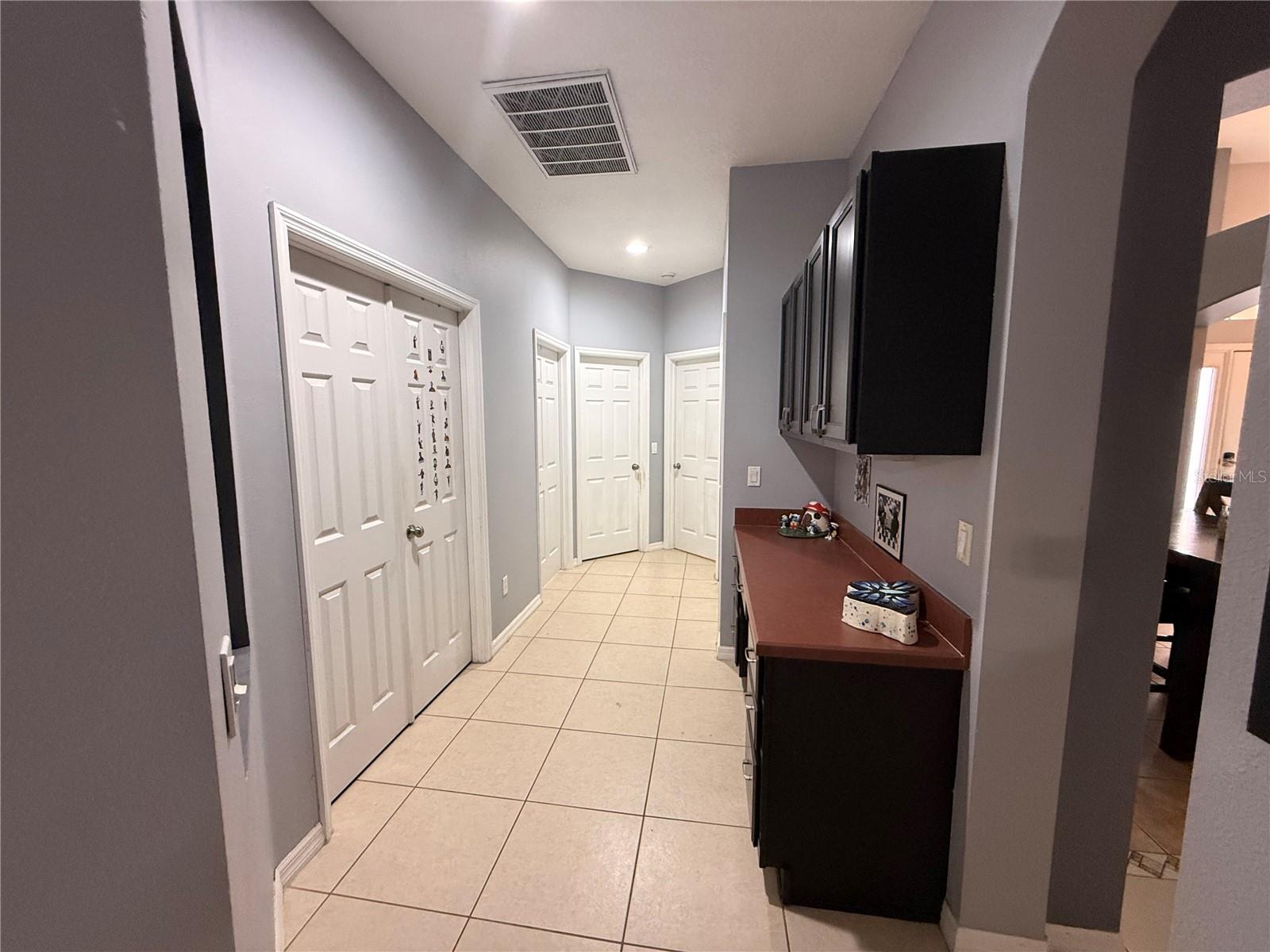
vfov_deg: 85.7
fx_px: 514
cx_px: 635
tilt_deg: -7.7
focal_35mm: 14
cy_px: 476
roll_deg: +0.2
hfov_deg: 102.1
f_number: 2.2
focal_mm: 2.22
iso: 400
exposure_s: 1/60
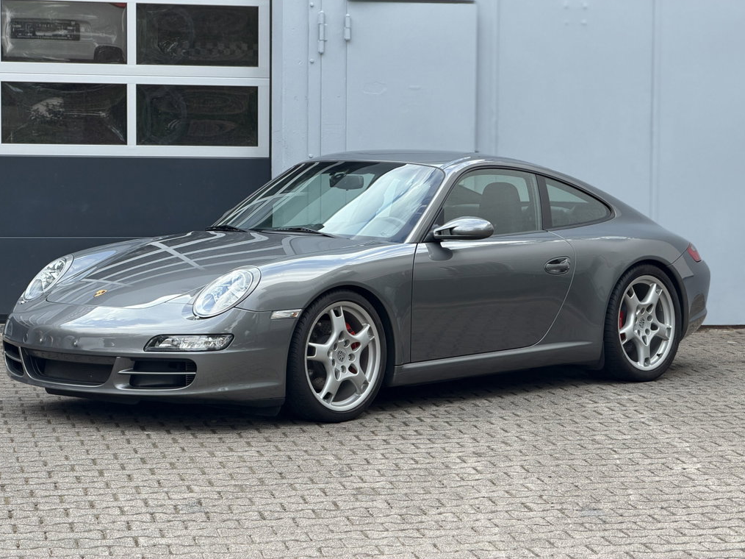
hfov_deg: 19.5
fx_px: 2173
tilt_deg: -2.3
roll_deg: -0.5
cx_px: 370
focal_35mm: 101
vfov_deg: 14.6
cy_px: 277
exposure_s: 1/161
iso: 50
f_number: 2.8
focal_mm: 16.89
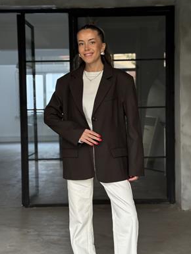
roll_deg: +0.6
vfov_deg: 36.1
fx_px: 389
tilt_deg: -2.5
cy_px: 120
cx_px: 94
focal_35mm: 53
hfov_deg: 27.6
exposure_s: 1/111
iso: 200
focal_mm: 6.76
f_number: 1.78
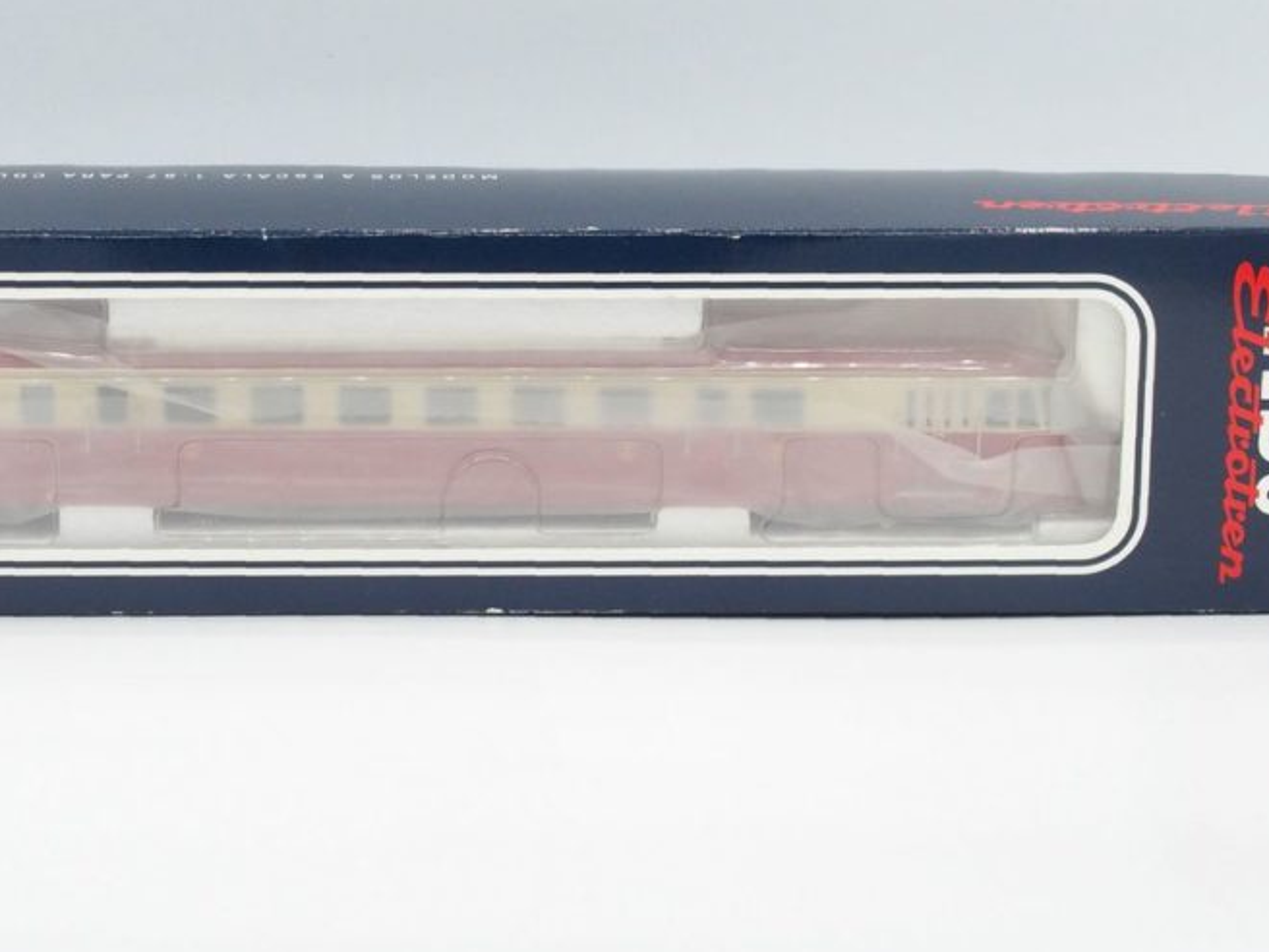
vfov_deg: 16.6
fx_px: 3263
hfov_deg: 22.0
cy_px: 391
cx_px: 493
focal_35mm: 89
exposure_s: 1/400
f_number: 4.5
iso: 400
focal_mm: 12
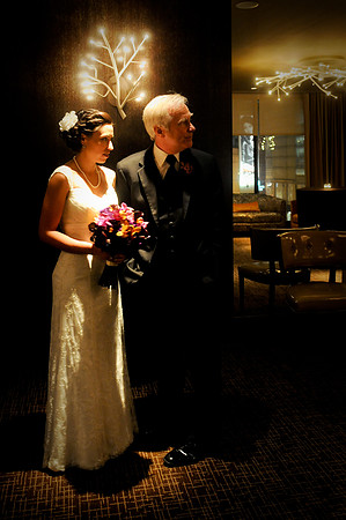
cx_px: 173
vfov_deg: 57.3
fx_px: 477
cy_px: 260
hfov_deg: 39.9
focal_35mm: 33
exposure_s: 1/10
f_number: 3.2
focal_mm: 22
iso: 800
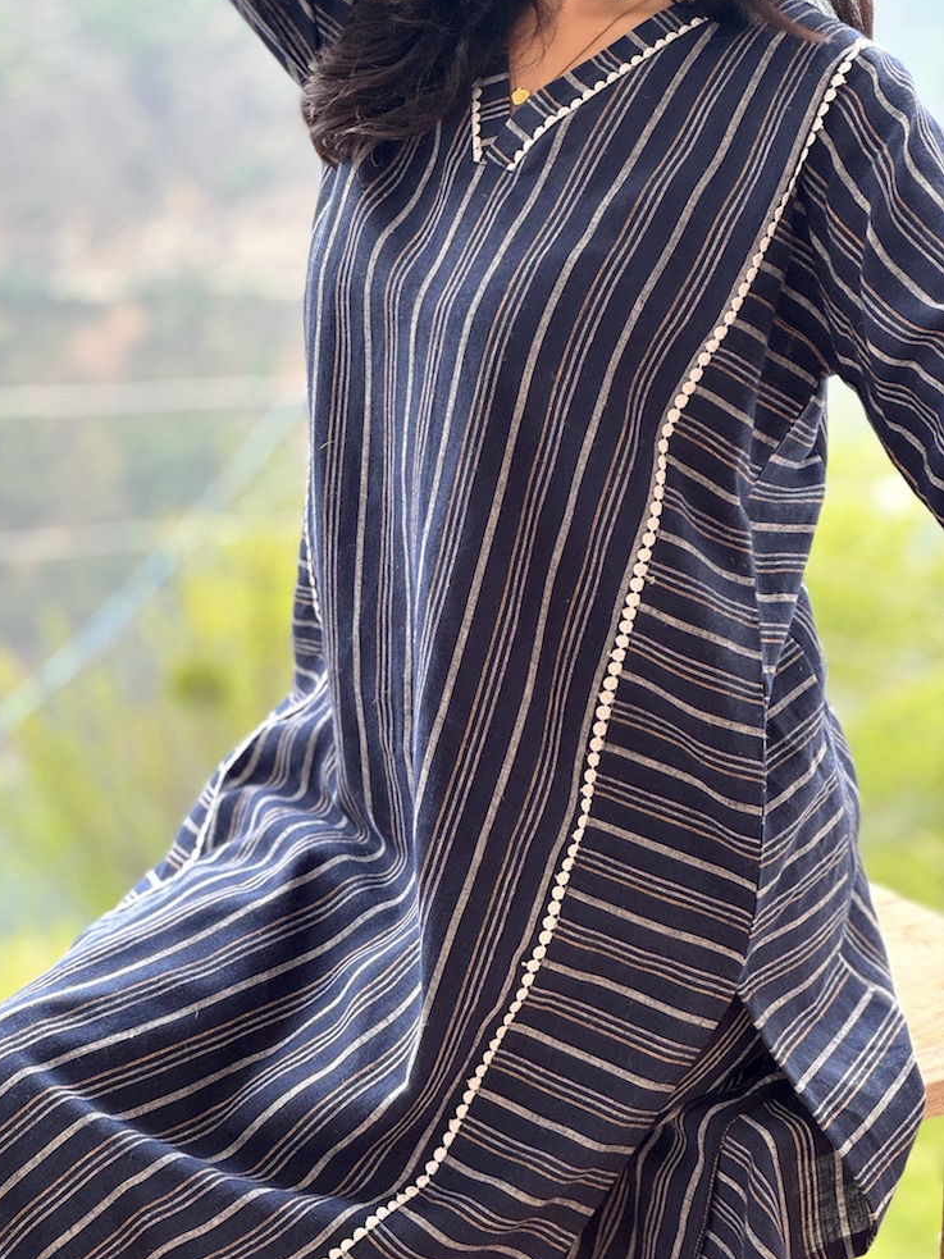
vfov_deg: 25.0
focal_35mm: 78
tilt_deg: -14.7
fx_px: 2837
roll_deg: -0.6
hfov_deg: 18.9
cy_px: 630
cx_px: 467
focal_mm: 9
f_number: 2.8
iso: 125
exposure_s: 1/99
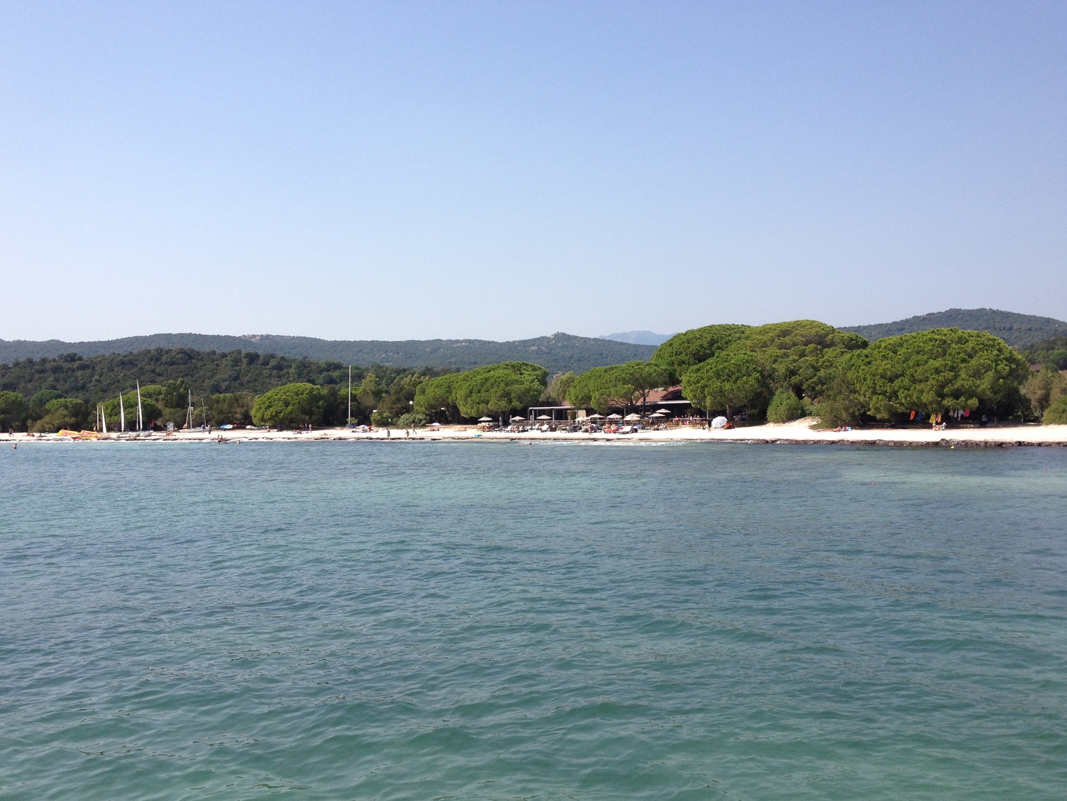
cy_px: 402
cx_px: 530
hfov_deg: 51.4
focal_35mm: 36
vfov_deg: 39.7
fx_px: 1110
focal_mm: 4.28
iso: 64
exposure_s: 1/1534
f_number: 2.4
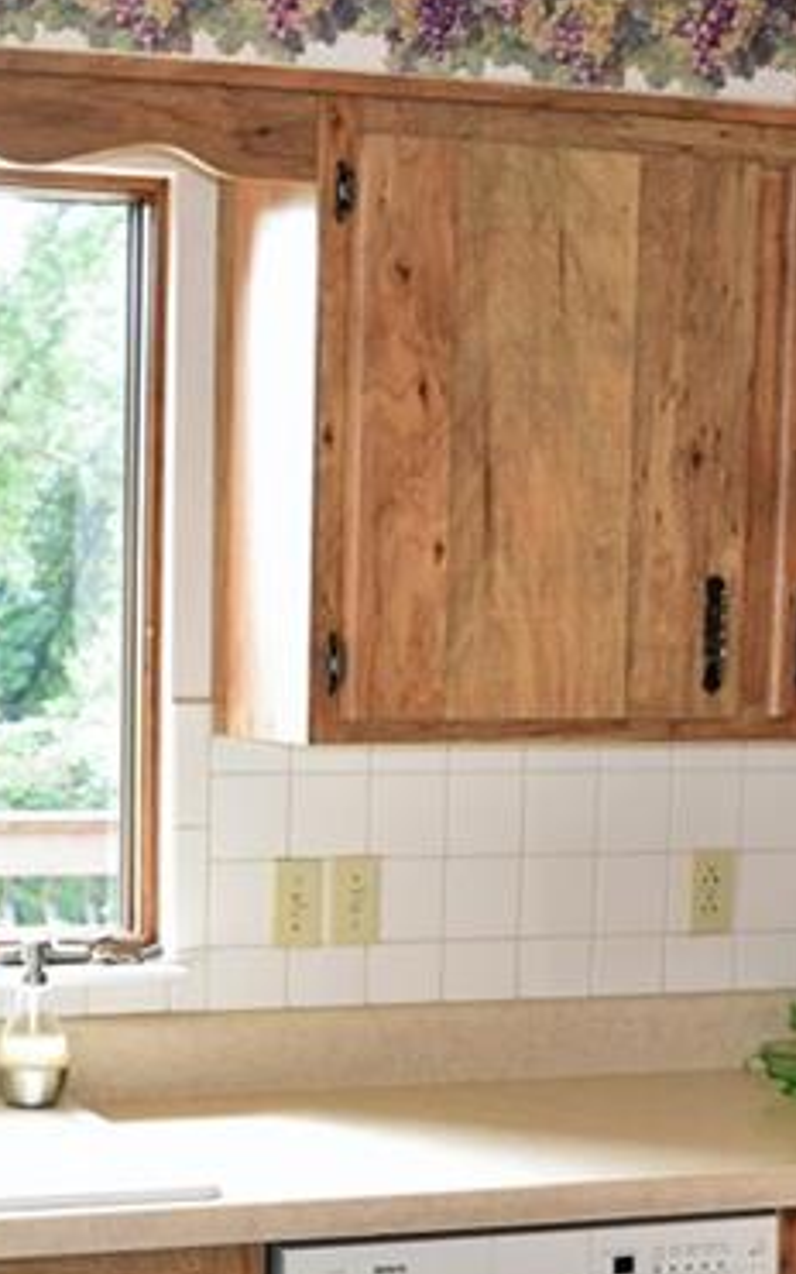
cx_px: 62
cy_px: 1071
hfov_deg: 16.9
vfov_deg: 26.5
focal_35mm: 76
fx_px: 2637
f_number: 4
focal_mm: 18
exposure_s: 1/60
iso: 360
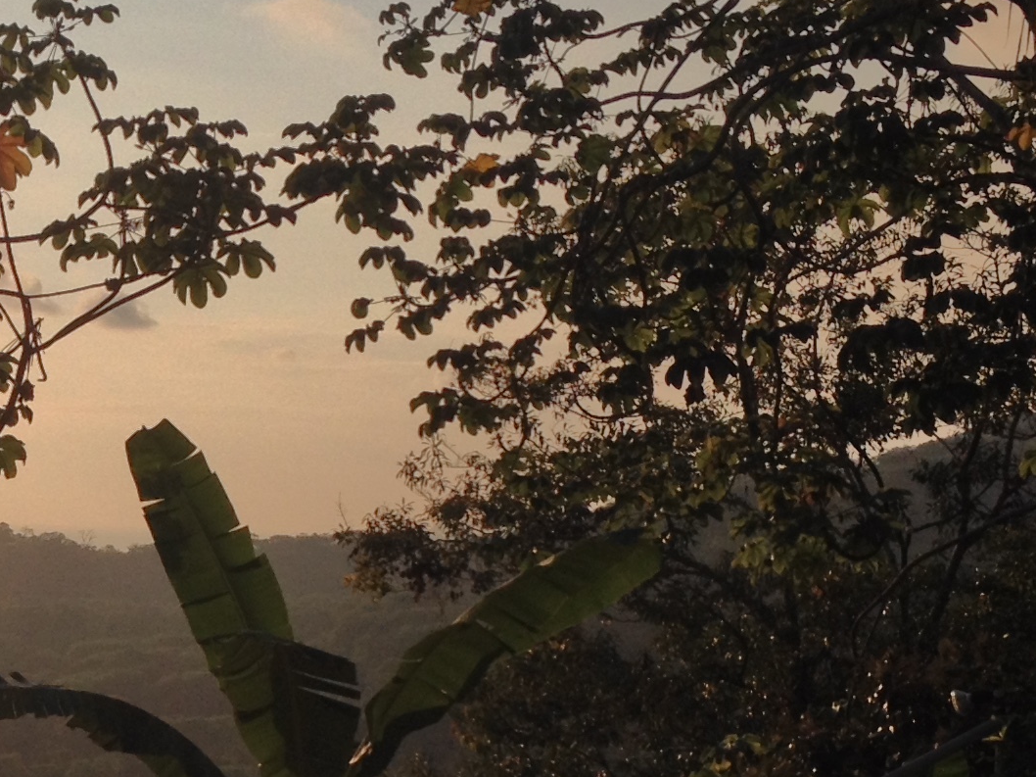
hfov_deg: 17.7
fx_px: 3232
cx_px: -35
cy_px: 669
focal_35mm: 108
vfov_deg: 13.6
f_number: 2.4
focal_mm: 4.28
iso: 50
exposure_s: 1/3247
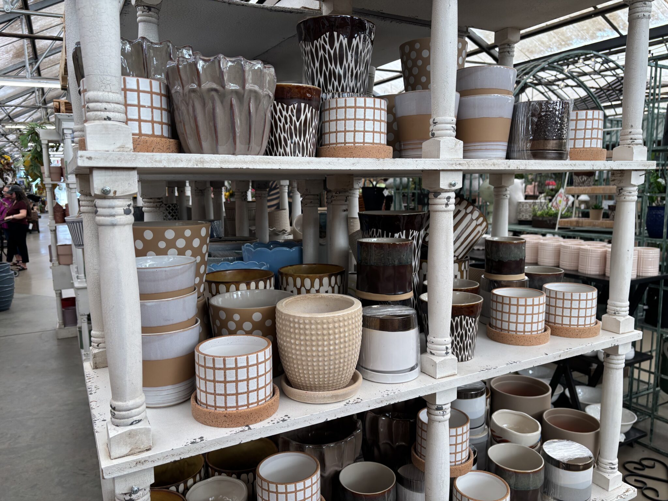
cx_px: 334
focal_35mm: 26
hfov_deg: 67.3
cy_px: 250
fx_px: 502
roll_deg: +1.5
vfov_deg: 53.1
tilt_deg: -8.5
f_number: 1.6
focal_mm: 5.96
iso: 50
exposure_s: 1/121
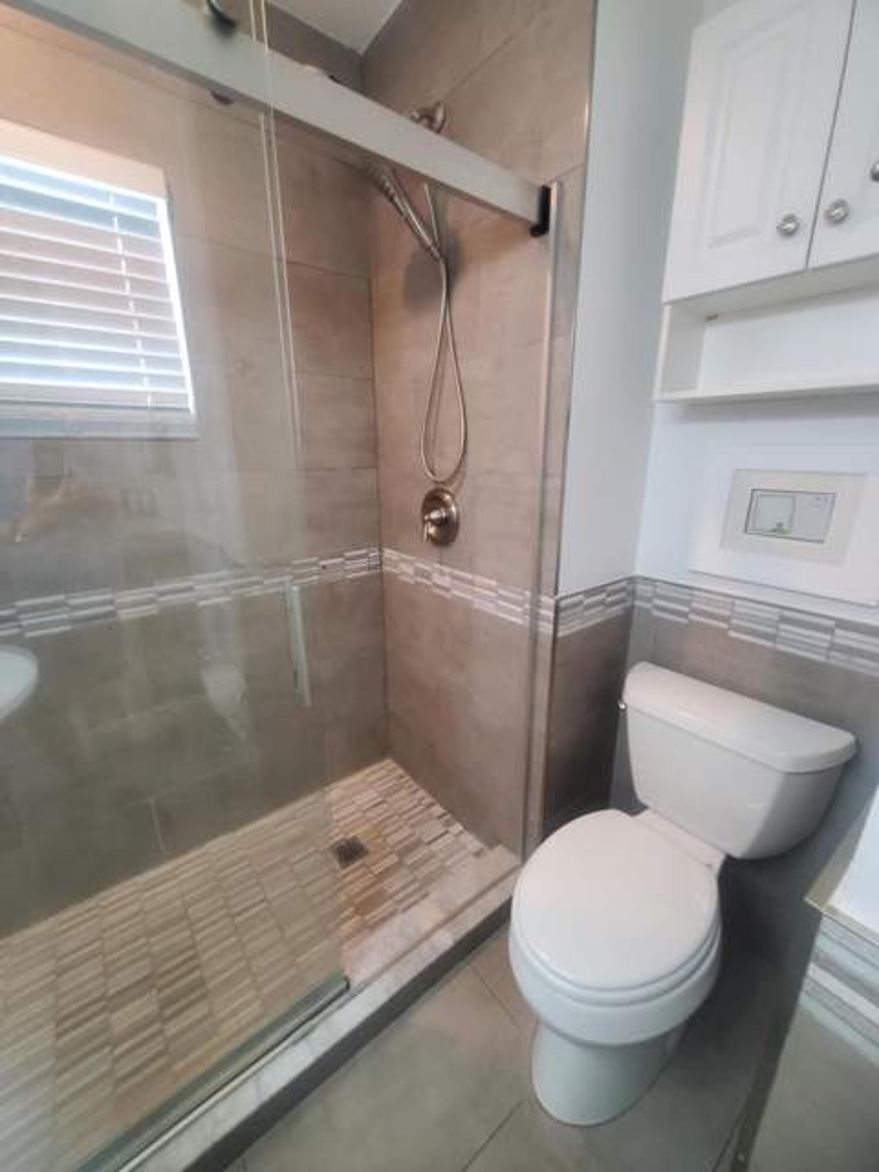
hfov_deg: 89.9
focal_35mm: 13
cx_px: 440
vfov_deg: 106.2
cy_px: 586
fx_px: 440
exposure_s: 1/60
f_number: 2.2
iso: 400
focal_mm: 1.8
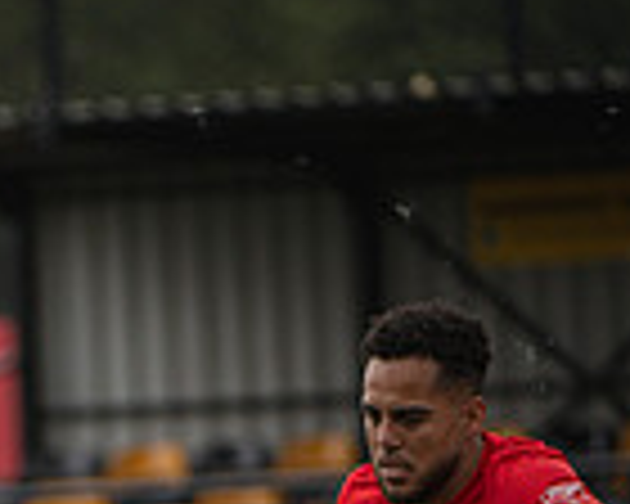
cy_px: 914
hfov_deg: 2.1
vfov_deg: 1.7
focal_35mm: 908
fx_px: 16930
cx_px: -520
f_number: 4
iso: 400
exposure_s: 1/1600
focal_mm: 200
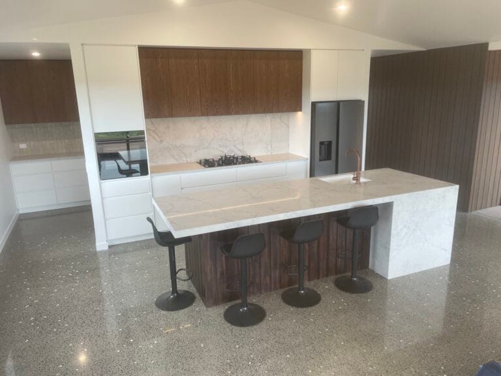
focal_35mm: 26
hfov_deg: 67.3
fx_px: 376
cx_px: 250
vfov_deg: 53.1
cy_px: 188
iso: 80
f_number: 1.6
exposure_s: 1/100
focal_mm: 4.2
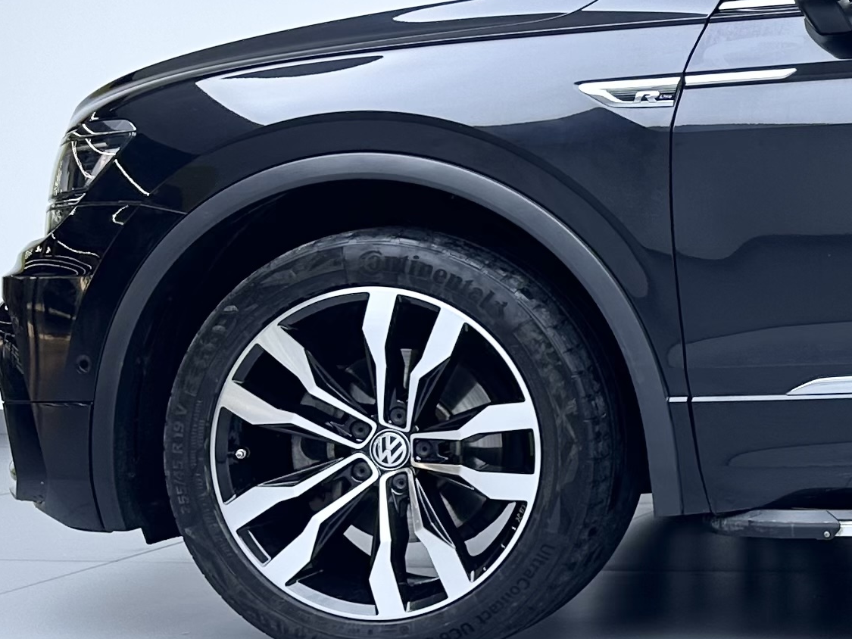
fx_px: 2117
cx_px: 1366
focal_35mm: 86
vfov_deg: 17.1
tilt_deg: -1.0
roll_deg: -0.2
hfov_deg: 19.2
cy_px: 229
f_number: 1.78
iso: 64
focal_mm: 6.86
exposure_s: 1/129
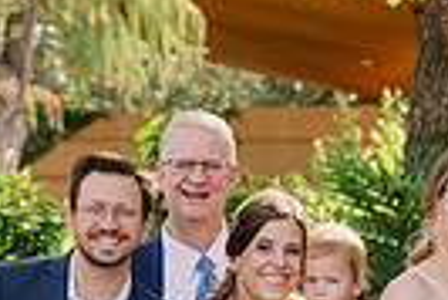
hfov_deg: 6.5
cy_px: 479
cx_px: 494
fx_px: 3937
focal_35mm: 316
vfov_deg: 4.3
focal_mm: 70
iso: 100
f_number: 4
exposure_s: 1/200
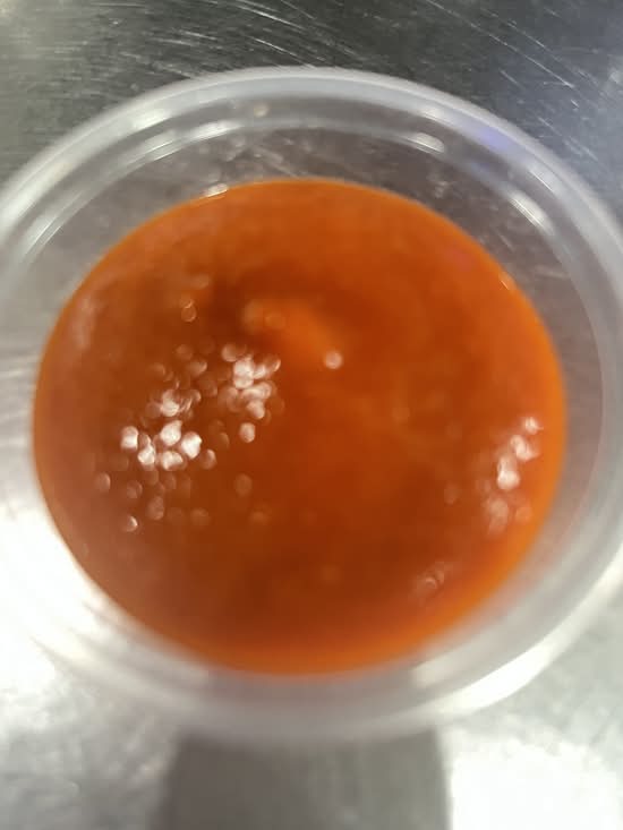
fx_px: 624
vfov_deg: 67.3
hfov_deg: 53.1
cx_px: 312
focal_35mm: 26
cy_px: 415
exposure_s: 1/30
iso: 500
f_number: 1.6
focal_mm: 5.1
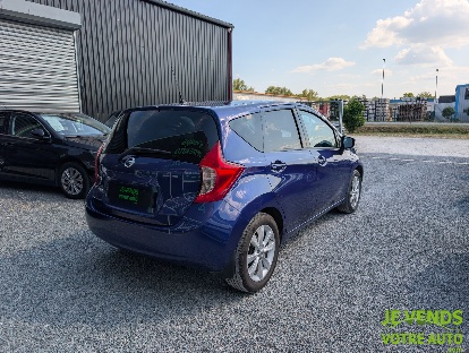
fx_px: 326
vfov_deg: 57.0
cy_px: 176
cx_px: 234
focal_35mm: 24
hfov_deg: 71.5
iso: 21
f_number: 1.68
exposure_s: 1/782
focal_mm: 6.9
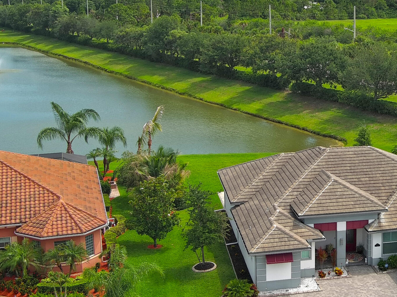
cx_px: 319
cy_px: 128
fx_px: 711
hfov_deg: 30.4
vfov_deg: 23.6
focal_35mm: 62
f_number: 2.8
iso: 100
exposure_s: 1/777
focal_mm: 10.6
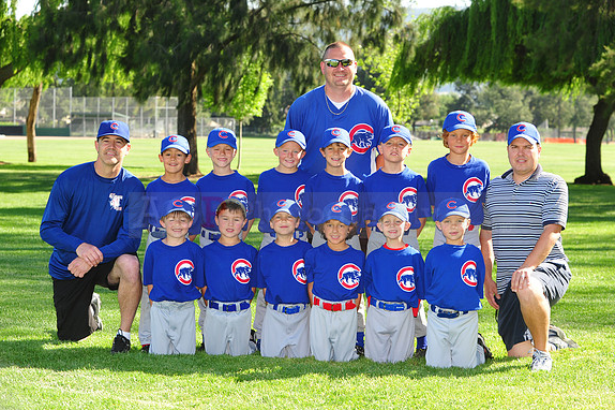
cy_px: 206
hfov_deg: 21.9
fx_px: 1588
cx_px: 309
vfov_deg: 14.7
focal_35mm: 93
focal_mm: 92
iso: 200
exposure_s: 1/160
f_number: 7.1
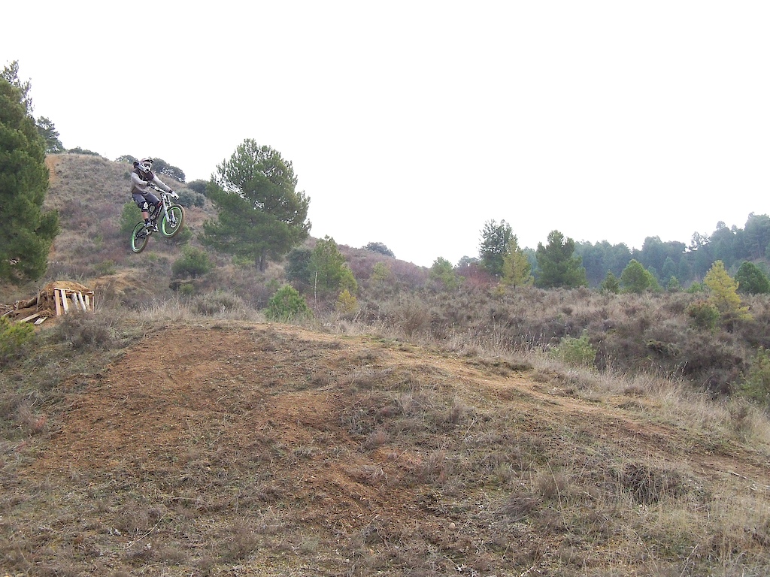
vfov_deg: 34.3
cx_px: 385
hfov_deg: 44.8
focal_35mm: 42
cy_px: 288
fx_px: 934
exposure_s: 1/500
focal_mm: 7.5
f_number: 3.7
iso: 320
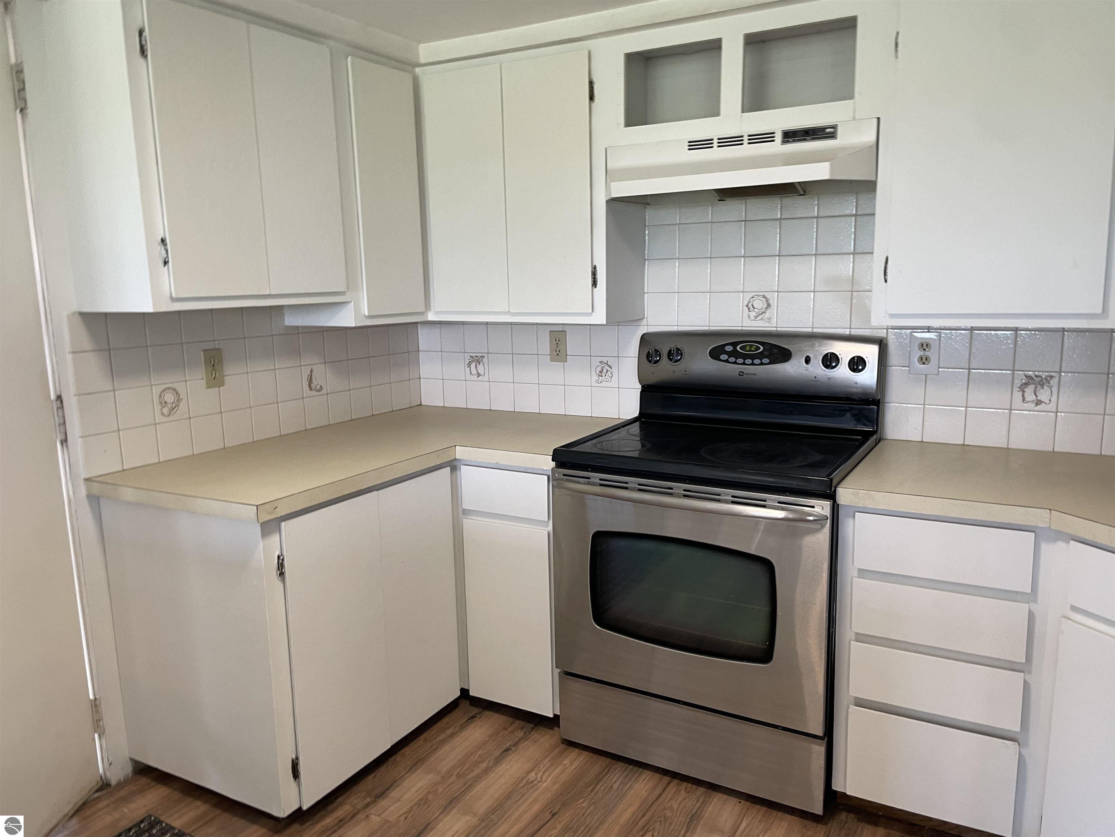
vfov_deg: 53.1
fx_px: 837
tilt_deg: -8.7
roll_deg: +4.0
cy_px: 418
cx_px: 558
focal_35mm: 26
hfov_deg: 67.3
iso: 100
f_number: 1.6
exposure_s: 1/60
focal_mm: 4.2
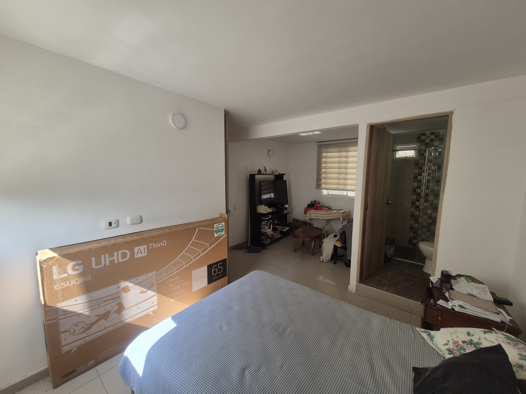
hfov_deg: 106.2
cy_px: 197
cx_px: 263
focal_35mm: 13
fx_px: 198
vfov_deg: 89.9
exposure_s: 1/143
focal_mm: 1.74
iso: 50
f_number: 2.2
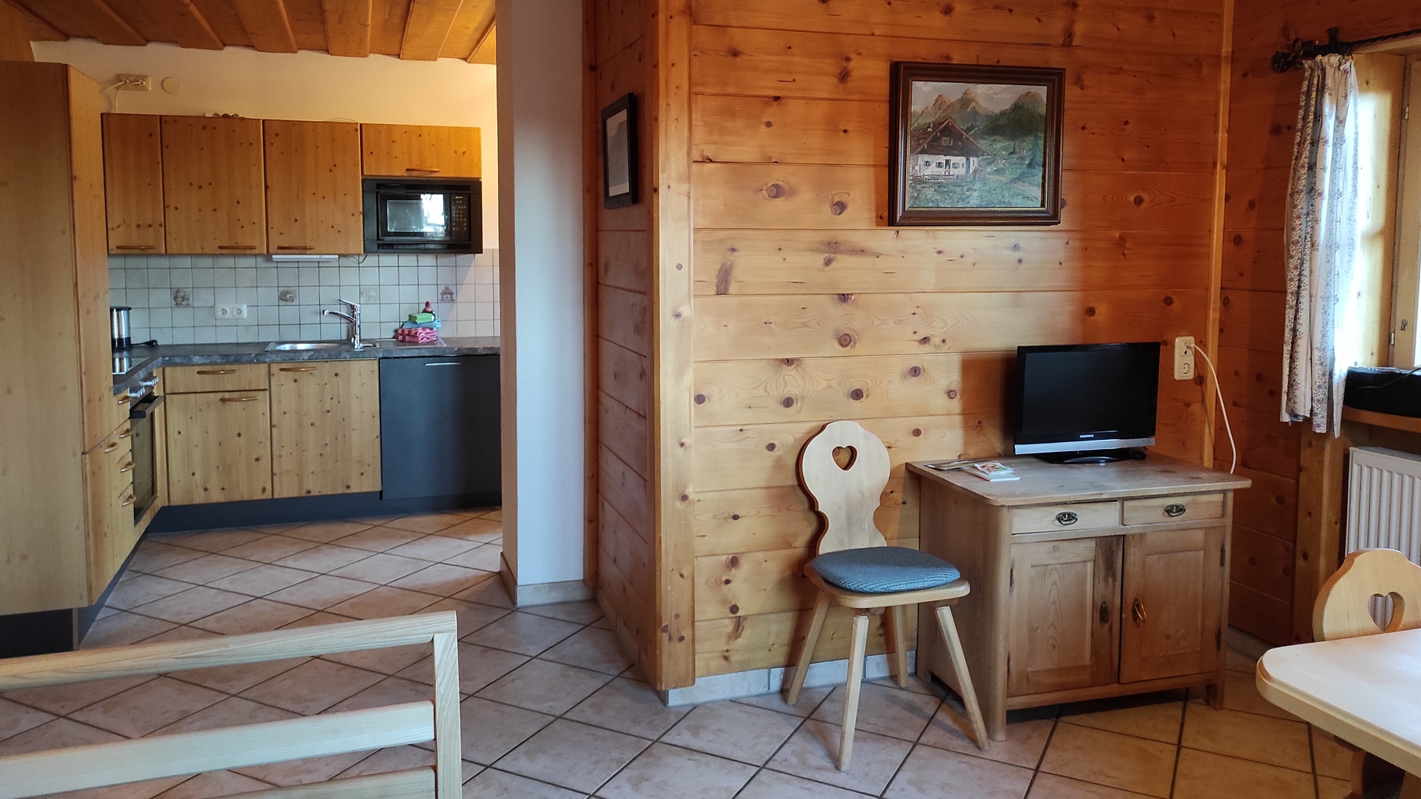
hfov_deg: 67.9
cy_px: 323
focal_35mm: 28
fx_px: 1055
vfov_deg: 41.3
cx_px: 710
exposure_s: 1/33
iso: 733
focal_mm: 5.43
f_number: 1.89
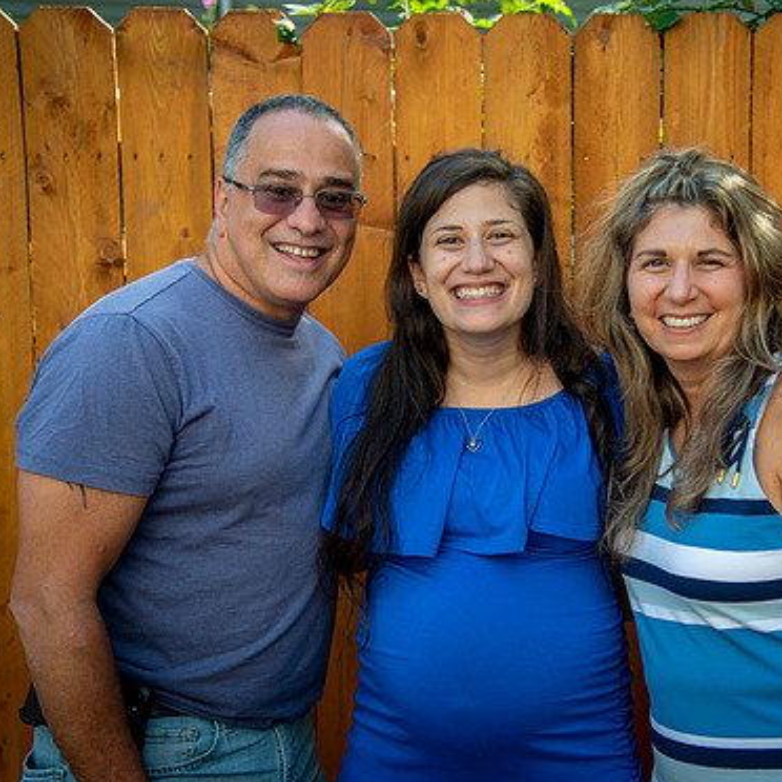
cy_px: 390
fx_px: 1559
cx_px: 513
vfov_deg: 28.2
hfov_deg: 28.0
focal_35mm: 61
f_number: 4
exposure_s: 1/320
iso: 125
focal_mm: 46
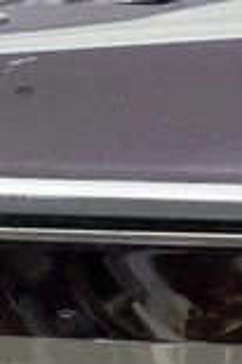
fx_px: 788
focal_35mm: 78
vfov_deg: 26.0
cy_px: 146
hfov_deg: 17.2
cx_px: 19
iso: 25
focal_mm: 3
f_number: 1.8
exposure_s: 1/739
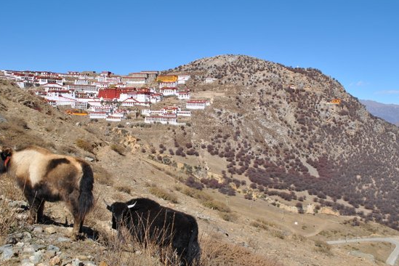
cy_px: 124
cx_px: 198
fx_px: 465
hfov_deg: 46.4
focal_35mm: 42
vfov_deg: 31.9
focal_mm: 24
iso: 100
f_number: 9
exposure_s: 1/320
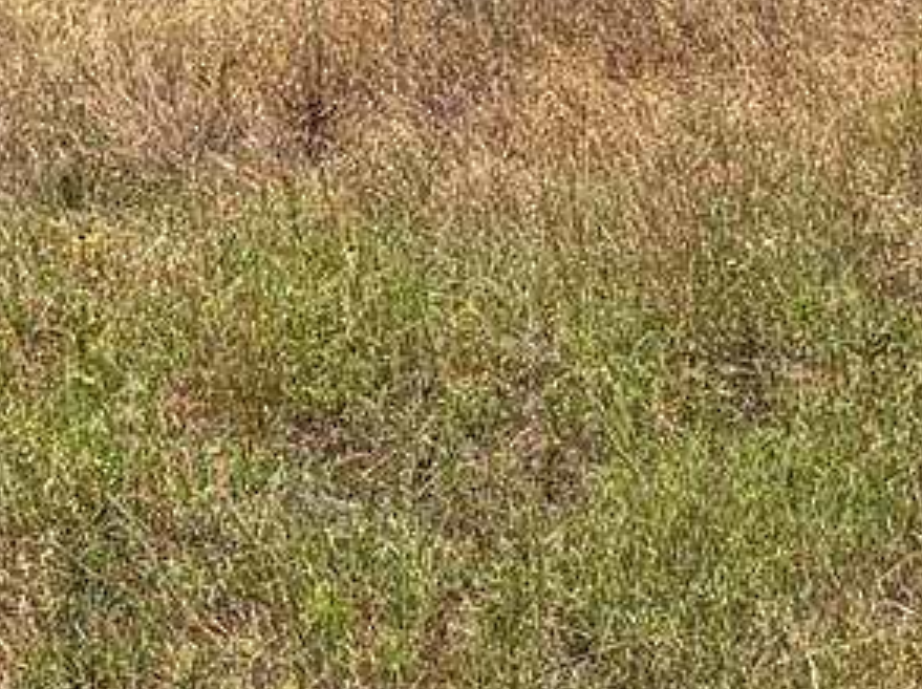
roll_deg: +1.0
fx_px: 4842
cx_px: -768
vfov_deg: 7.7
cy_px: -809
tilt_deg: +2.8
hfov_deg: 10.2
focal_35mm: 182
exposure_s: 1/2985
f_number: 1.6
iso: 50
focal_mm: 5.96
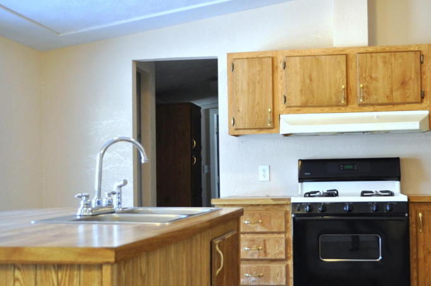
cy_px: 165
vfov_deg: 29.1
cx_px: 275
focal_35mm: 46
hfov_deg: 42.4
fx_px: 550
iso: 640
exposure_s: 1/60
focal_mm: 18
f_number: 4
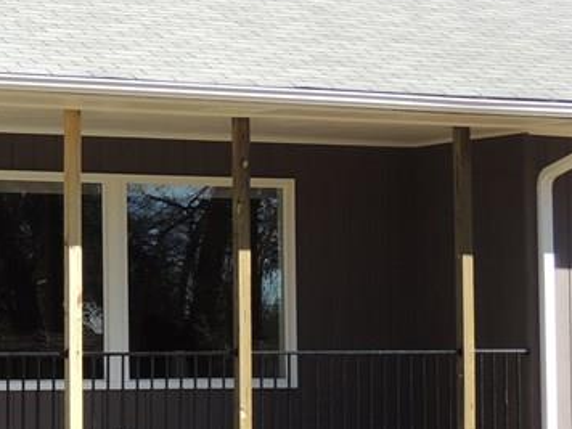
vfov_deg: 10.3
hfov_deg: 13.4
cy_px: 310
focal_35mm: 144
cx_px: -84
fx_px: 2379
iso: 100
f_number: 3.6
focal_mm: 8.9
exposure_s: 1/400
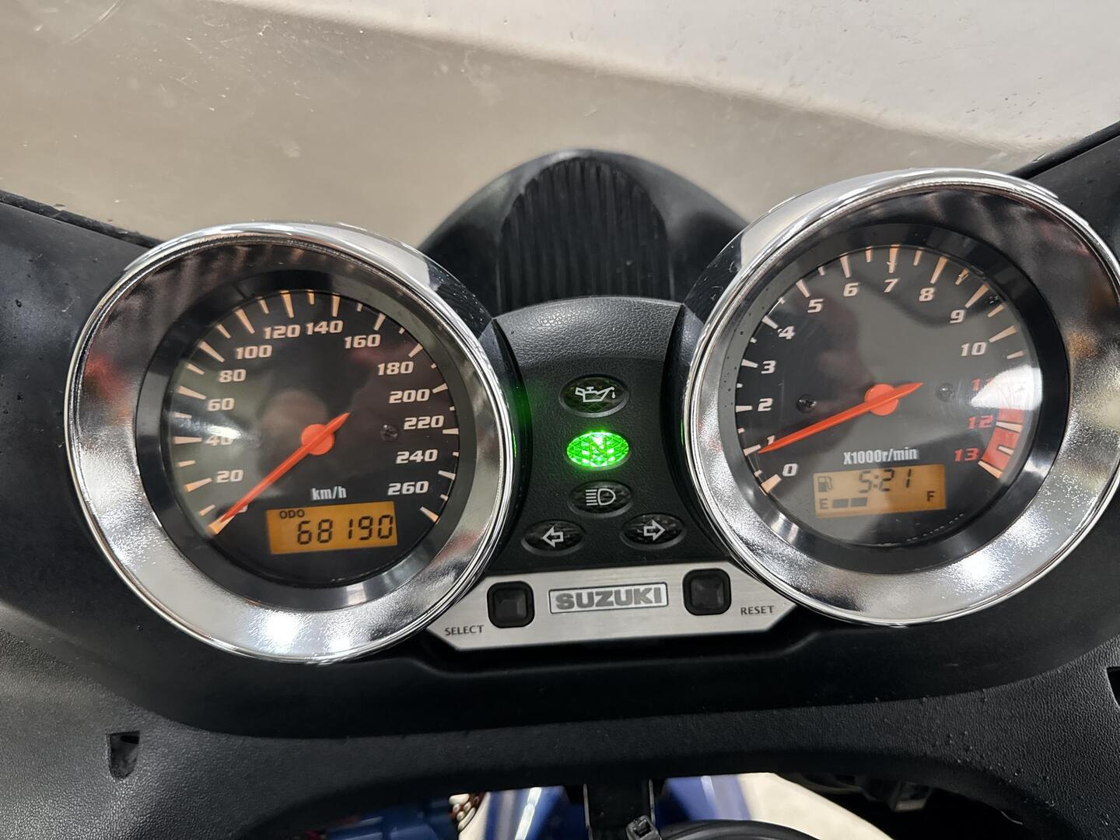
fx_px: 777
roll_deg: -15.1
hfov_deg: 71.6
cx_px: 560
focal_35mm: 24
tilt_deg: -40.0
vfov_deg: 56.8
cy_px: 420
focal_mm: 6.76
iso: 400
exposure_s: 1/50
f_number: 1.78
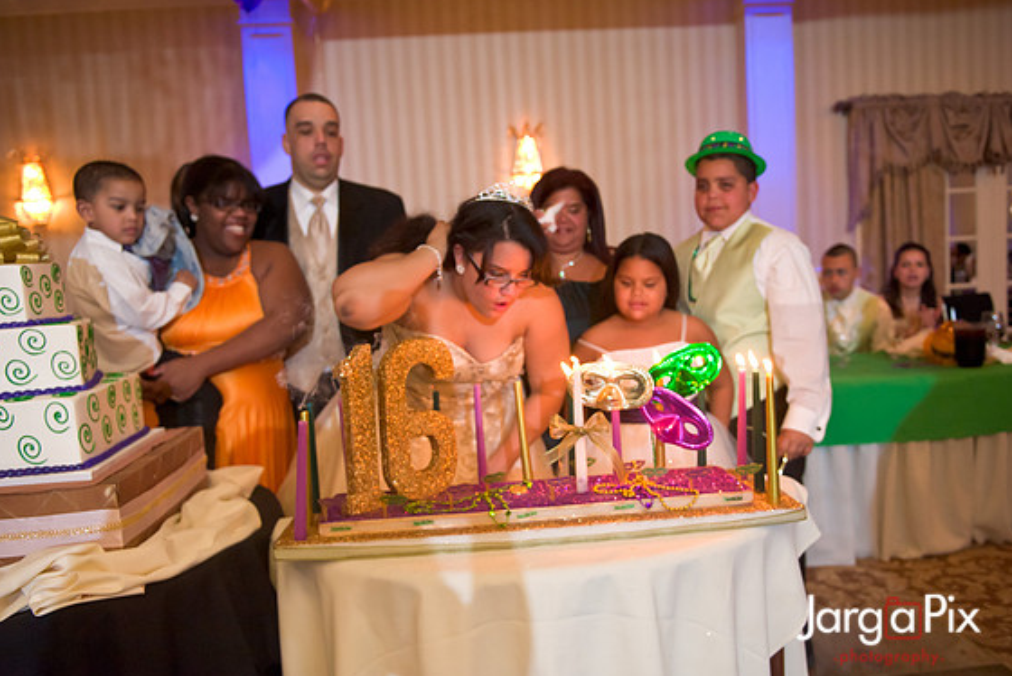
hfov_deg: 61.9
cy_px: 342
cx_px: 519
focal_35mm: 30
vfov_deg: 43.7
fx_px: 844
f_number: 3.2
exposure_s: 1/125
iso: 3200
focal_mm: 29
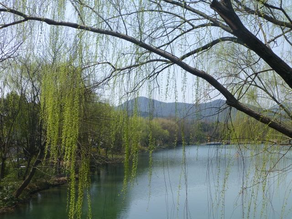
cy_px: 110
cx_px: 146
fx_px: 329
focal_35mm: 39
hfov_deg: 47.9
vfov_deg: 36.8
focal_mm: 6.9
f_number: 3.9
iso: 100
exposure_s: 1/640
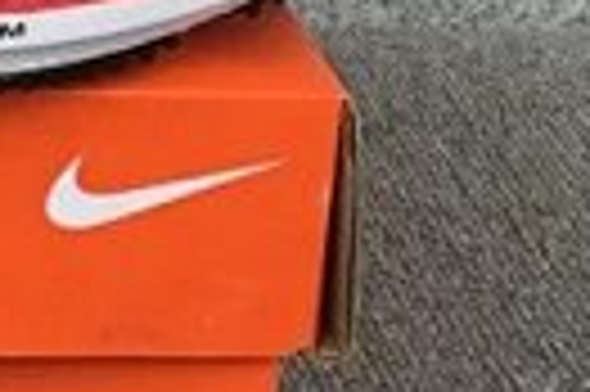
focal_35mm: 158
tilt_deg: -20.7
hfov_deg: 12.0
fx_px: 2586
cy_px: -81
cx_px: -459
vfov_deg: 8.6
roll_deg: -0.8
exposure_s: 1/124
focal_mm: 3.3
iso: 25
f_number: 2.4
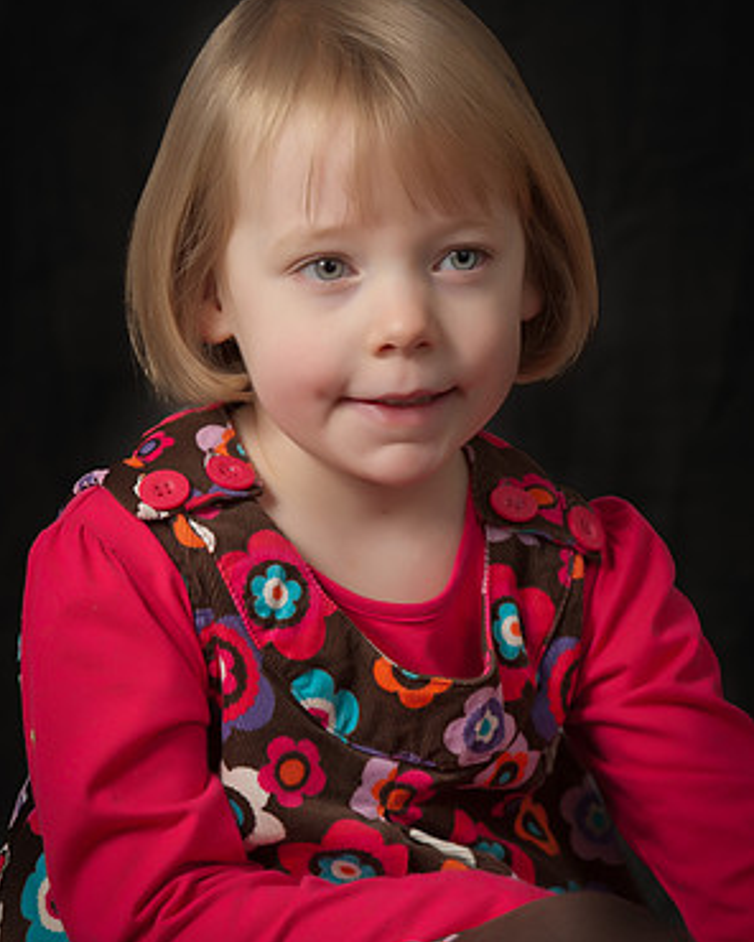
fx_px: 5886
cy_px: 476
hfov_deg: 7.3
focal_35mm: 211
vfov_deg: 9.2
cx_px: 376
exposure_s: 1/160
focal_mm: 185
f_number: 6.3
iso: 100
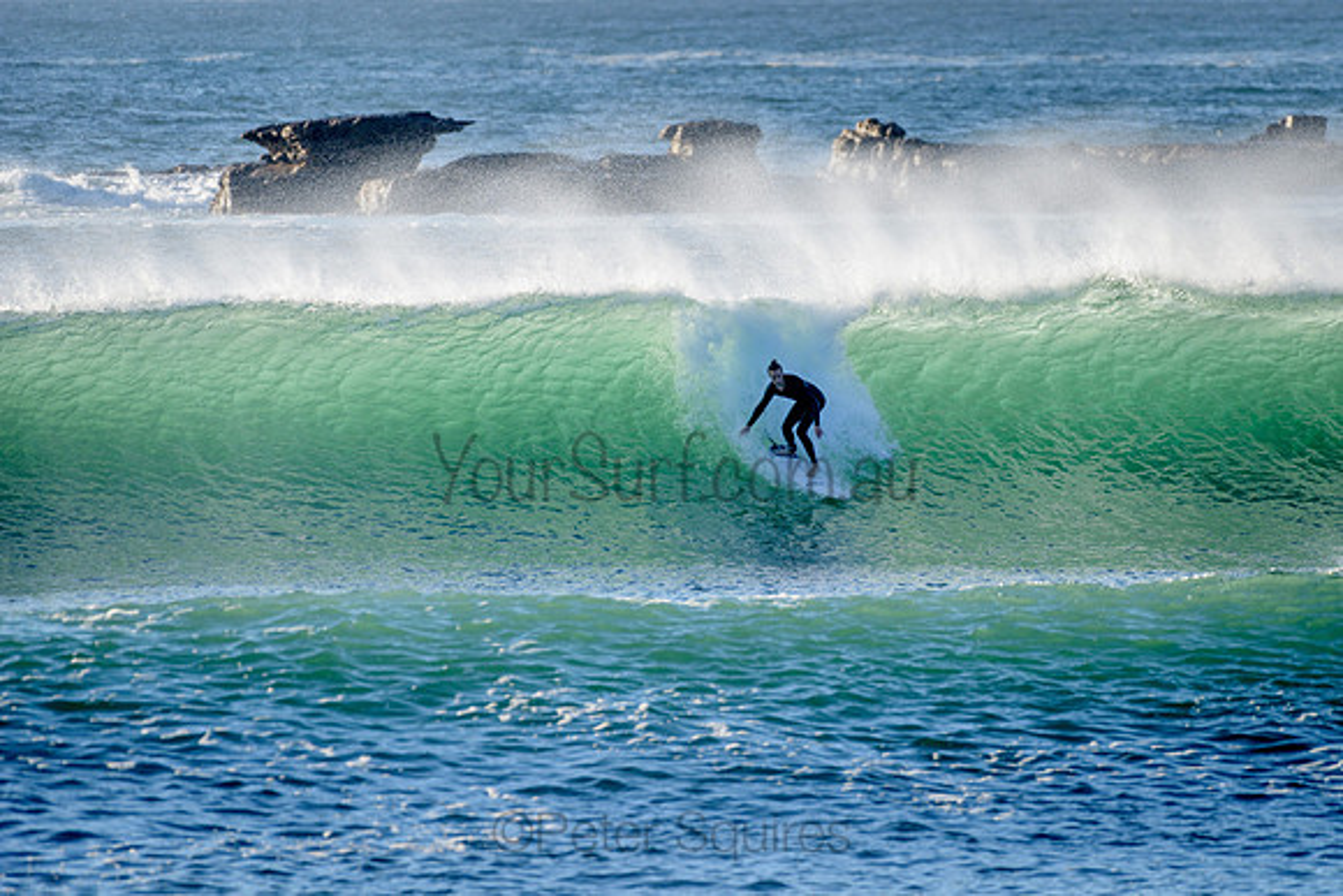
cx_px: 812
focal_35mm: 605
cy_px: 354
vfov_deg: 2.3
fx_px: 22559
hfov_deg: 3.4
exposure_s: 1/1250
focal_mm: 500
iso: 220
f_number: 5.6
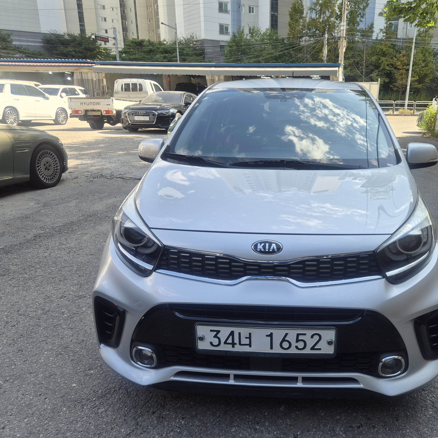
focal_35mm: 28
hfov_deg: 56.4
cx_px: 282
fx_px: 401
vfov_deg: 57.3
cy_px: 224
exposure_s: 1/512
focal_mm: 5.4
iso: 25
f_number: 1.8
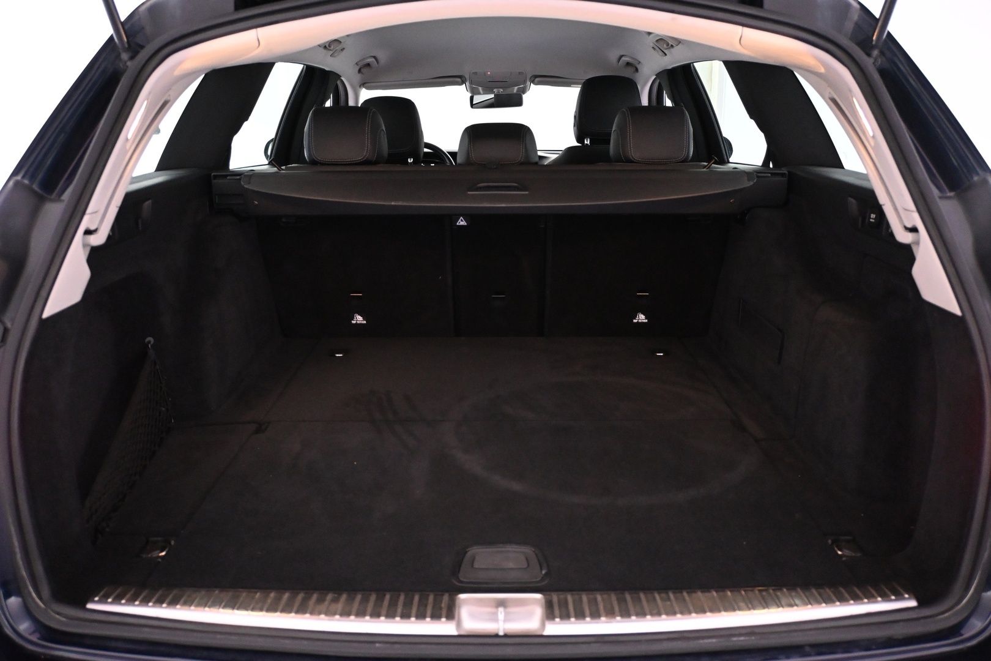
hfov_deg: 60.7
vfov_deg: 42.6
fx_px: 846
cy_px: 330
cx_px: 496
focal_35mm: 31
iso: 3600
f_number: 3.8
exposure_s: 1/60
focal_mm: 20.5
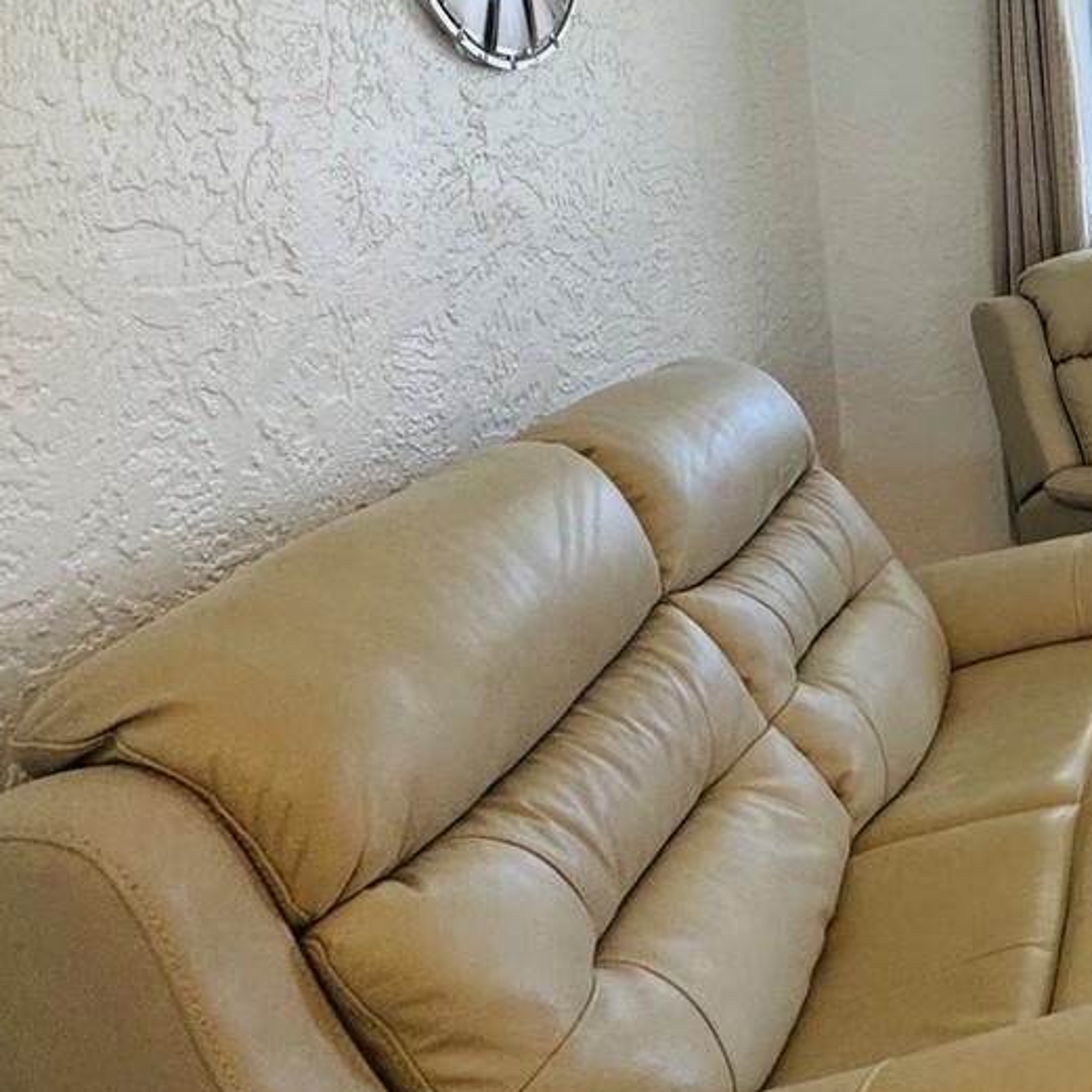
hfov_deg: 31.3
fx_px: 1356
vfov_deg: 41.3
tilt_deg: -3.9
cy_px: 163
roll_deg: +2.7
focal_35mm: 38
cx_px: 1492
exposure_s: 1/60
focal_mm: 2.22
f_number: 2.2
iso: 160
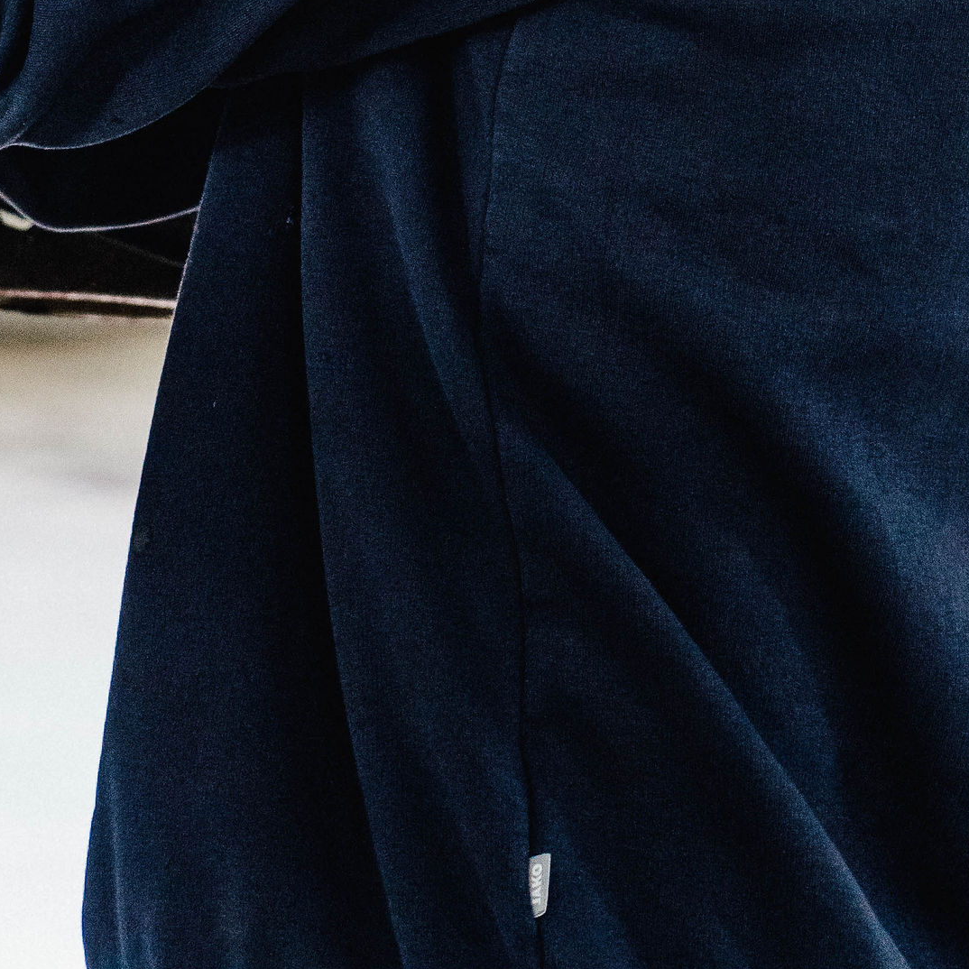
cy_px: -429
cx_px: 530
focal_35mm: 299
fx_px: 9469
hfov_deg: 5.9
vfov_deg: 5.8
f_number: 4
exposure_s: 1/160
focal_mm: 105
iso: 4000
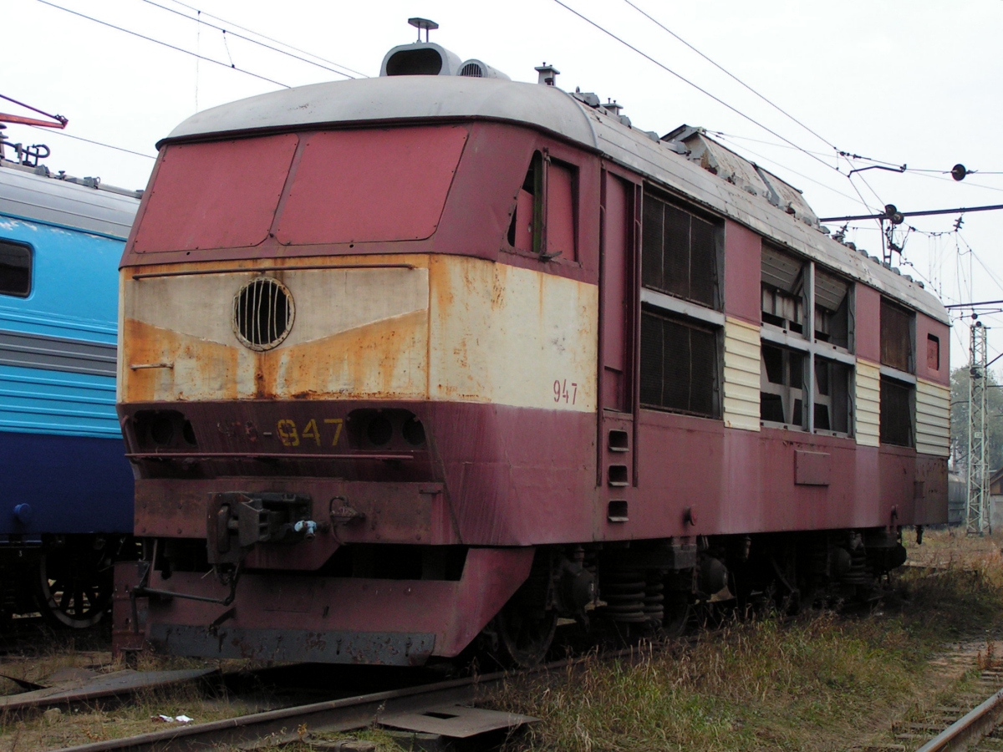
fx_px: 1796
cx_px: 502
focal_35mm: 62
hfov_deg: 31.2
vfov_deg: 23.7
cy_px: 376
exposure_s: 1/100
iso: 80
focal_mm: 10.4
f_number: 3.2
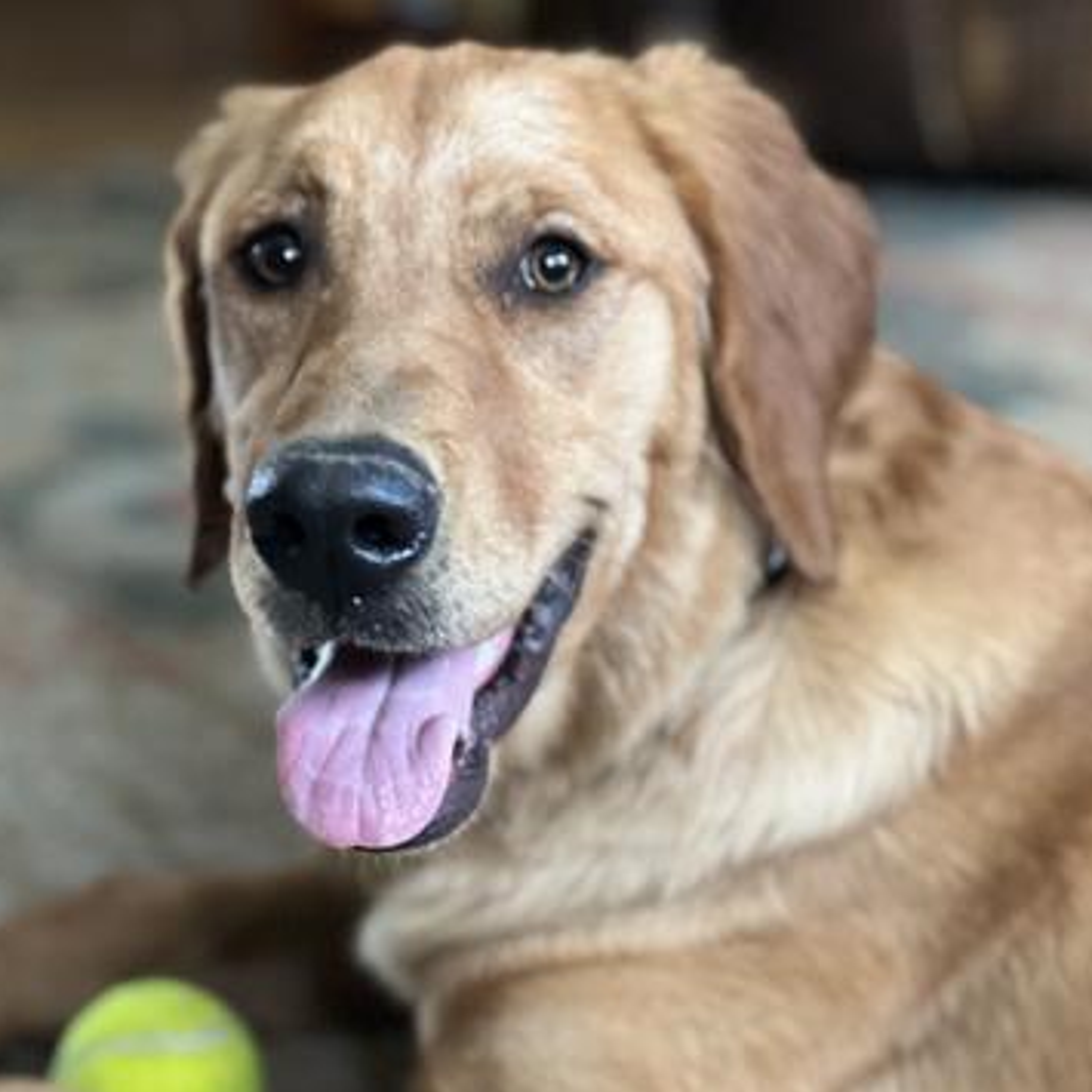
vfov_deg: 18.9
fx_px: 3284
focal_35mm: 92
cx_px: 424
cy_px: 551
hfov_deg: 18.9
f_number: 2.8
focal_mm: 9
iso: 400
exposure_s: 1/24
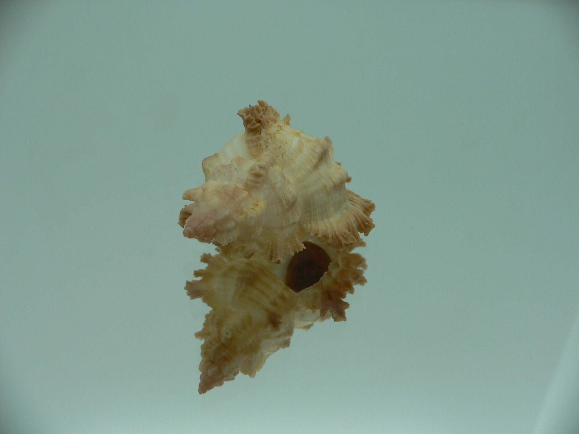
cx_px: 290
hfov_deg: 52.6
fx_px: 585
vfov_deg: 40.7
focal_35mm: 35
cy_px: 217
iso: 80
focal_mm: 4.6
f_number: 2.8
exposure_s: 1/80
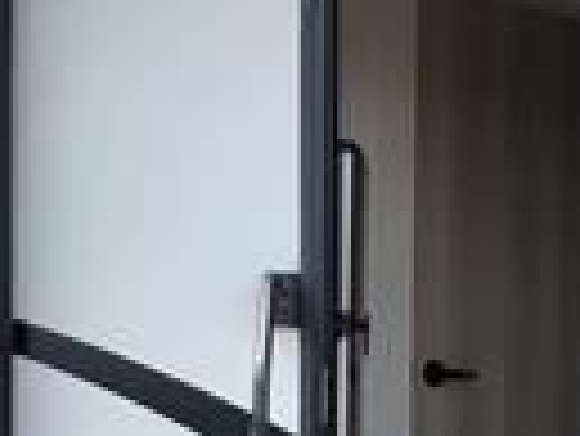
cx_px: 540
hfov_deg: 21.2
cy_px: 454
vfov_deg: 16.1
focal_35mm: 90
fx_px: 1509
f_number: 1.8
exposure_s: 1/898
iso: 25
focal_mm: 3
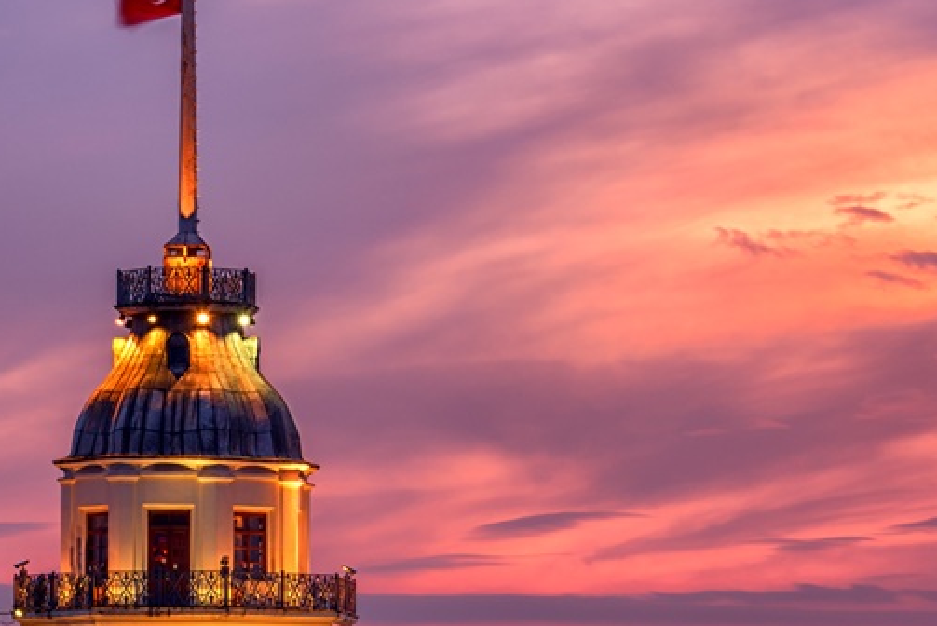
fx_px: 7604
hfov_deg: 7.0
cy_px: 480
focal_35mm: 292
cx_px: 134
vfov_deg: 4.7
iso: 31
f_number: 9
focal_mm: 98
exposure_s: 4
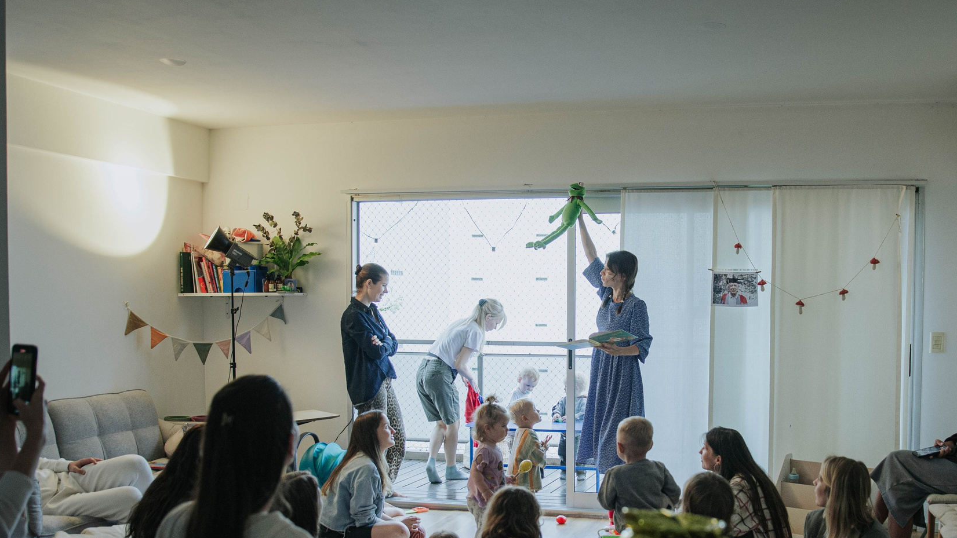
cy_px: 361
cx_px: 609
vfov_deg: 30.2
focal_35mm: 39
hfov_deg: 51.0
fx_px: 990
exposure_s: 1/320
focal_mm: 24
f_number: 2.8
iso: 400
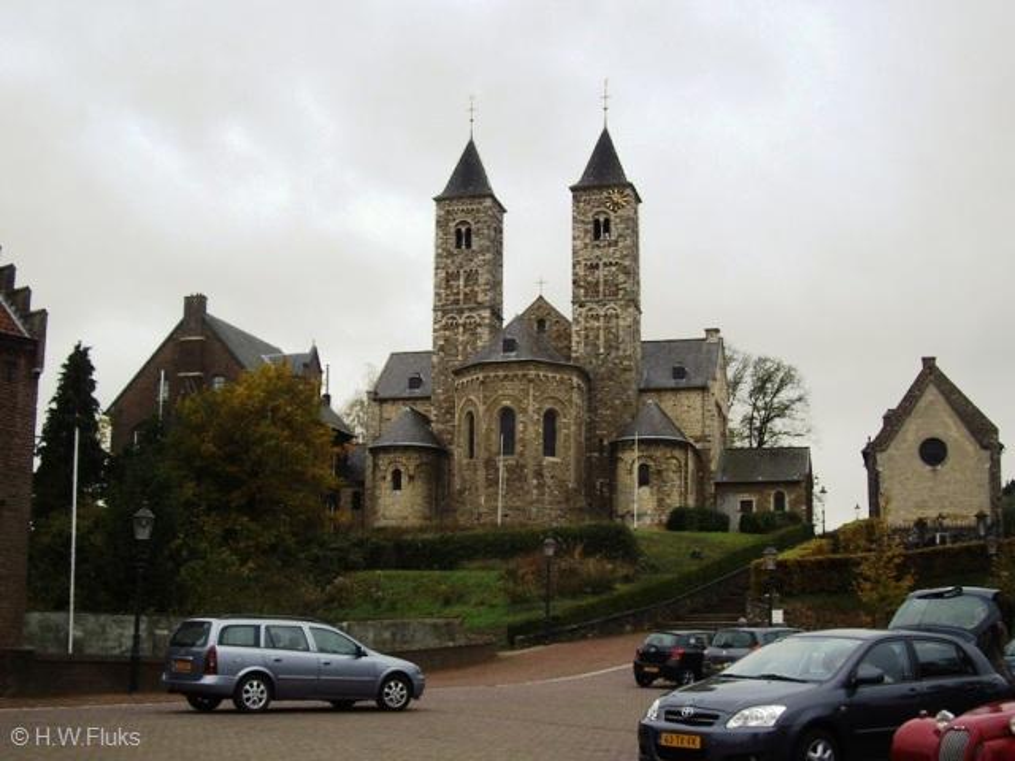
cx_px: 508
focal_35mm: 38
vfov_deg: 37.7
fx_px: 1114
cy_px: 380
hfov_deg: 49.0
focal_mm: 7.9
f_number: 2.8
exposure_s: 1/125
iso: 100
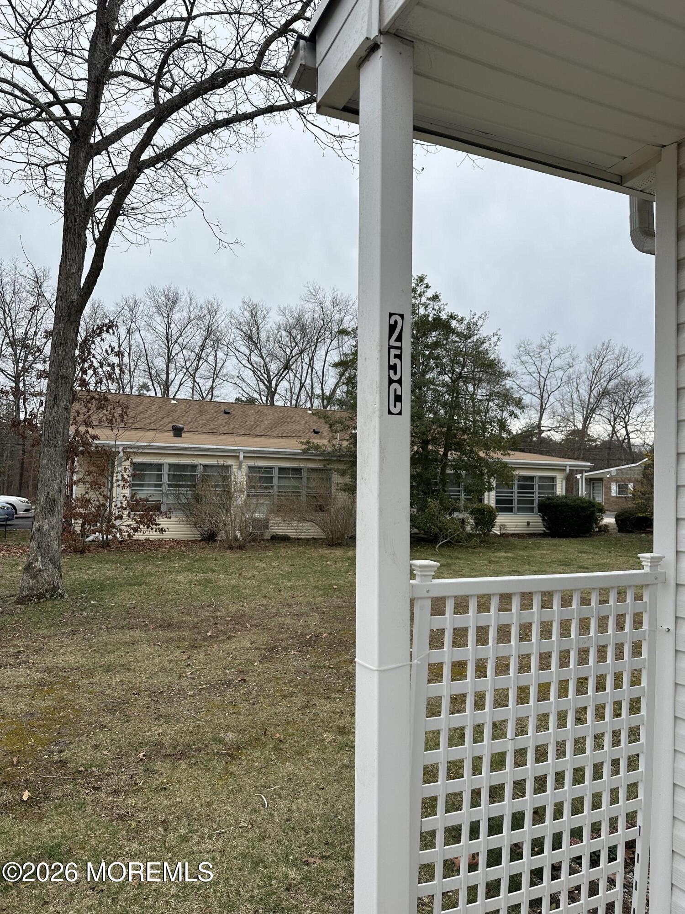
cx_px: 342
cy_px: 457
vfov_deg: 71.6
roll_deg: -1.8
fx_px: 633
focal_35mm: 24
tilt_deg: +2.1
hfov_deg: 56.8
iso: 80
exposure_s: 1/3472
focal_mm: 6.86
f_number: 1.78
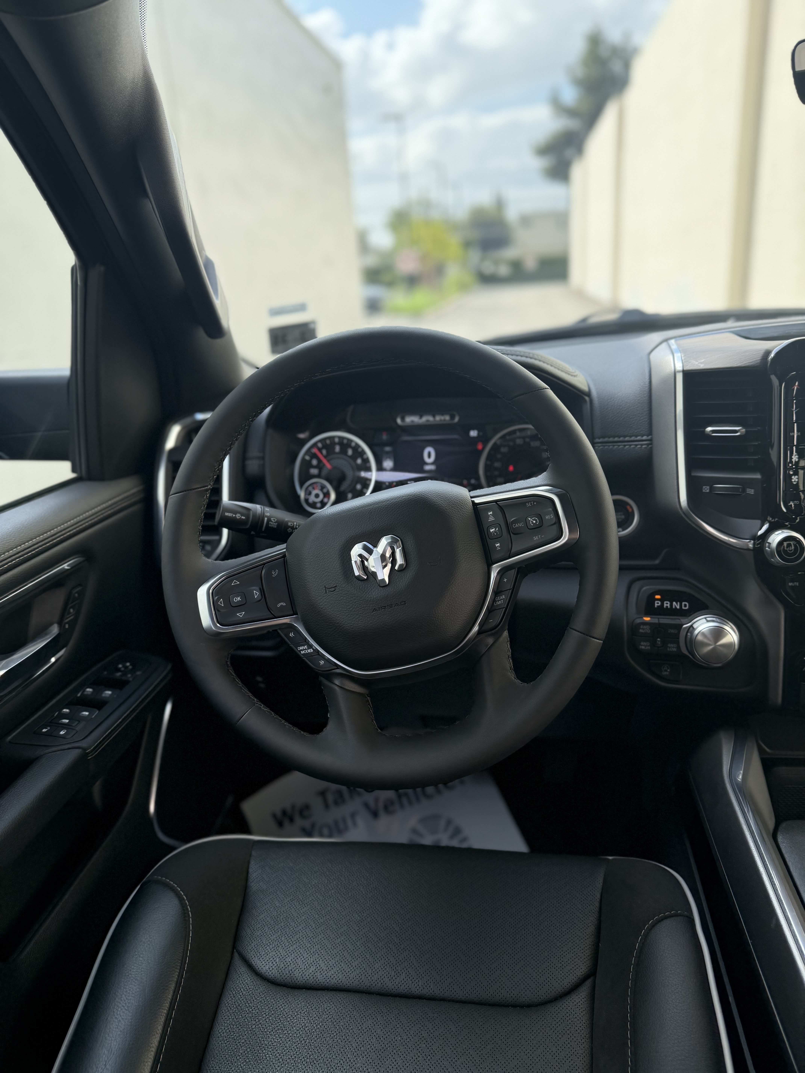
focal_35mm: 24
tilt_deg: -19.3
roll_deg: +3.3
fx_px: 744
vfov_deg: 71.6
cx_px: 402
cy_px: 536
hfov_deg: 56.8
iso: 100
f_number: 1.78
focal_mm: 6.76
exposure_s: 1/1192
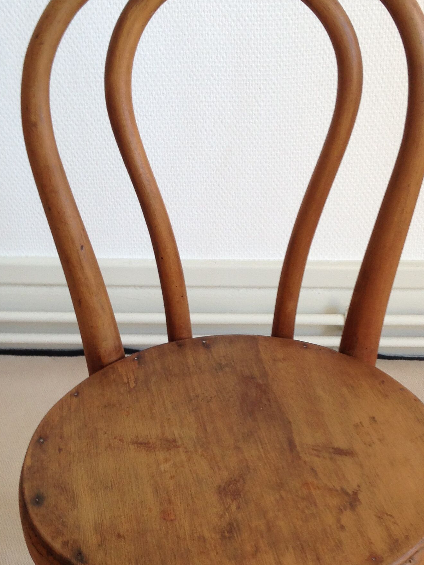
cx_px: 239
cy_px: 376
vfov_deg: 31.4
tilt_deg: -35.1
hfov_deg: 24.0
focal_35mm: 61
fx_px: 996
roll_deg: +1.0
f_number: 2.4
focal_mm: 4.12
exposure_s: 1/40
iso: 64
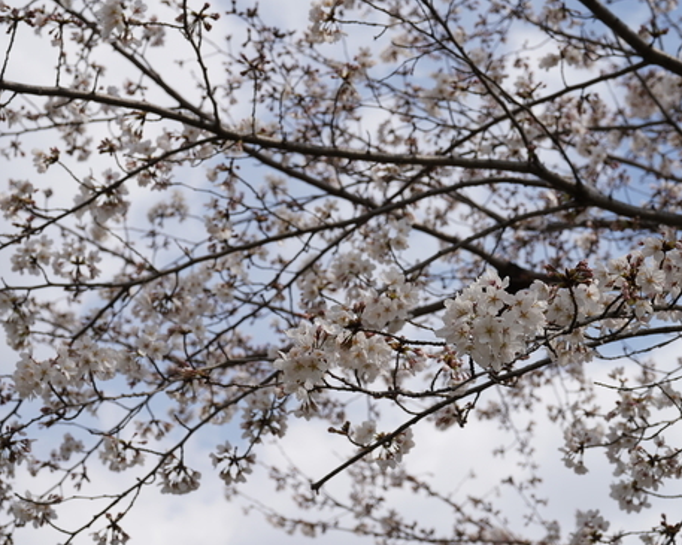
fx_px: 1493
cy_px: 278
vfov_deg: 20.7
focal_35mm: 74
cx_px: 391
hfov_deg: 25.7
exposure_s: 1/400
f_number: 8
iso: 100
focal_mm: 60
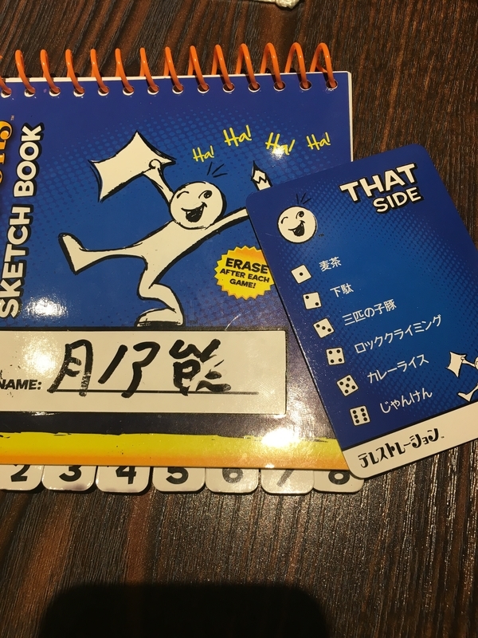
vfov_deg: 61.7
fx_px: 534
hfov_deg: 48.2
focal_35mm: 29
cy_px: 319
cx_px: 239
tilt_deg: -72.5
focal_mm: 4.15
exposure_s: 1/40
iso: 25
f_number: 2.2
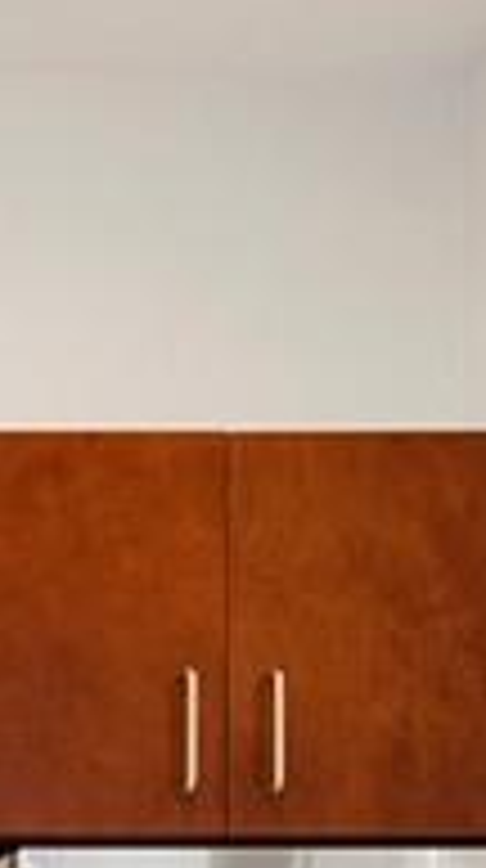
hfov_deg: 7.0
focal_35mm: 148
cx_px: -1120
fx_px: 3404
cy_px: 1520
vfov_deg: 13.2
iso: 800
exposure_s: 1/6
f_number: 9
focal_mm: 17
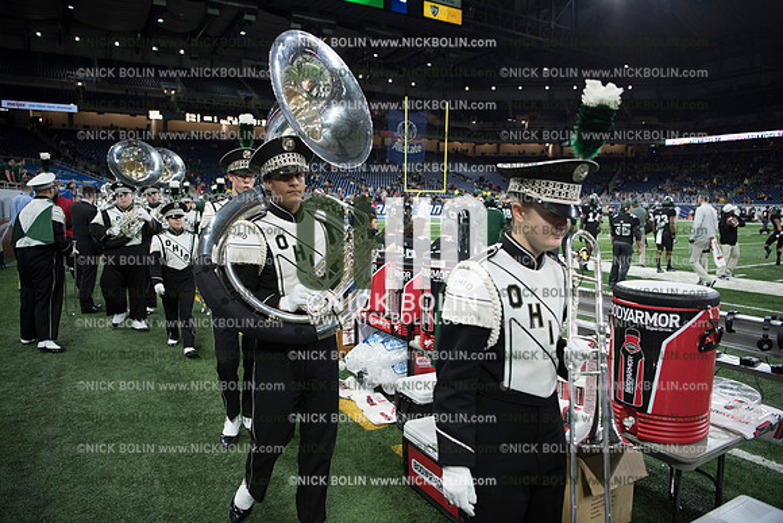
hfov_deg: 73.7
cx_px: 392
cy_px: 262
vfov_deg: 53.2
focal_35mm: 24
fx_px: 522
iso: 1250
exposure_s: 1/800
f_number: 2.8
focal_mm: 24
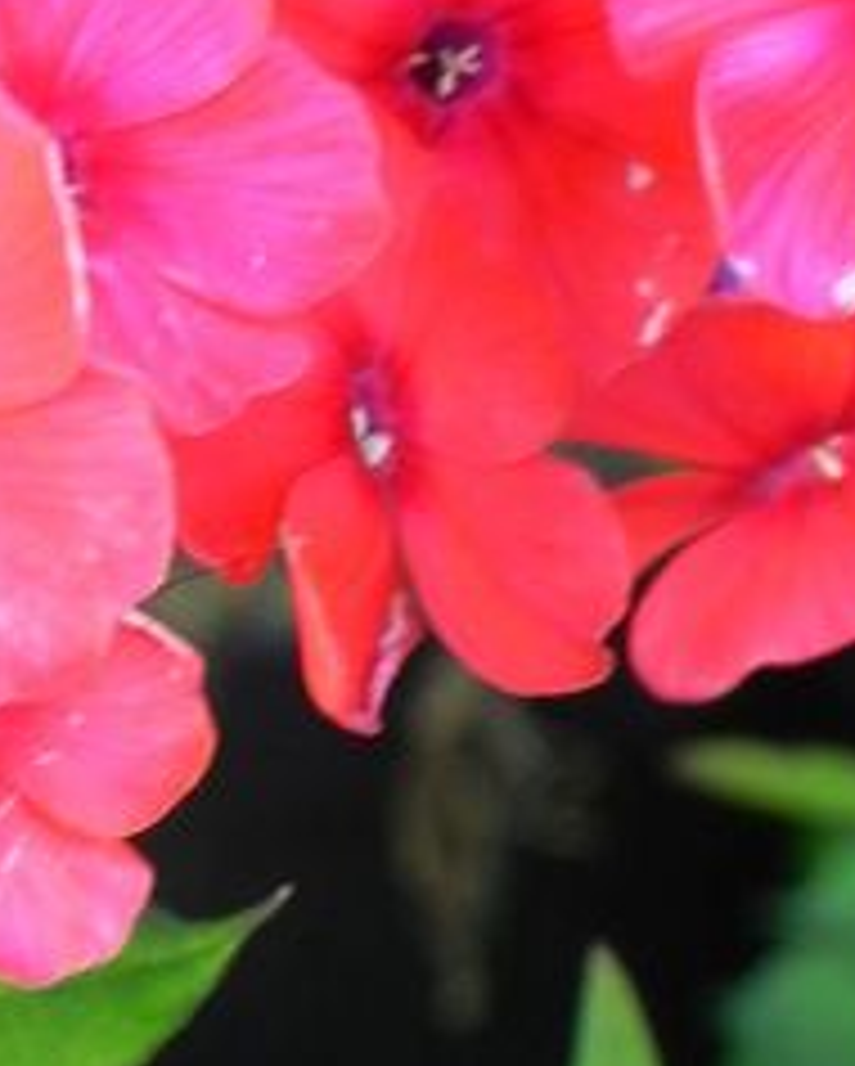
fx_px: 9888
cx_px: -184
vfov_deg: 6.2
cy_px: -63
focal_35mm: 313
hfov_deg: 4.9
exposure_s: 1/40
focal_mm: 16.9
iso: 160
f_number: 4.5
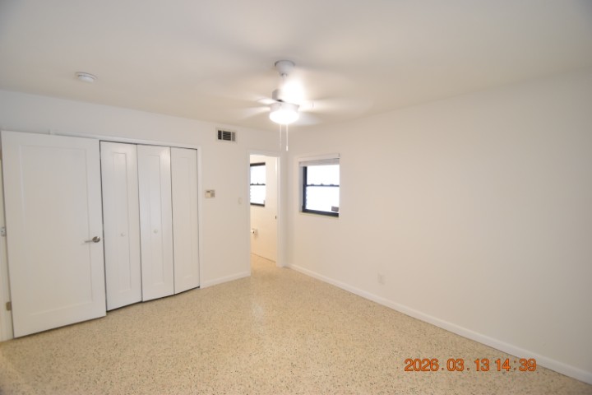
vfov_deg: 77.3
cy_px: 198
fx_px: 247
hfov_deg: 100.4
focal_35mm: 15
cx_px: 296
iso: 800
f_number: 3.5
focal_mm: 10
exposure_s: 1/30
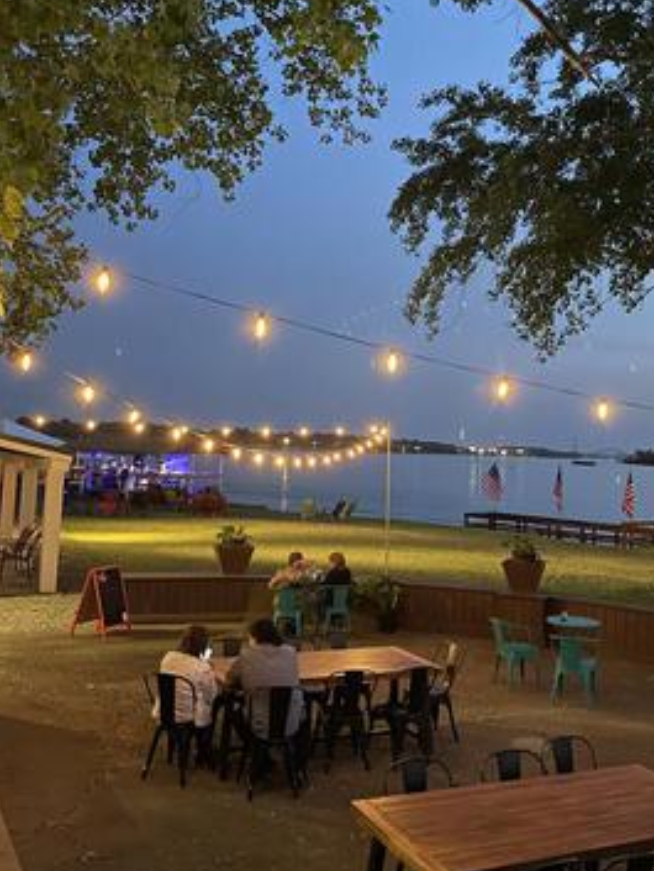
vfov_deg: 53.4
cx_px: 343
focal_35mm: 34
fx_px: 856
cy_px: 332
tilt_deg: +3.9
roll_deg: -1.9
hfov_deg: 41.8
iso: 1000
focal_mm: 4.2
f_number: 1.6
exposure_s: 1/20
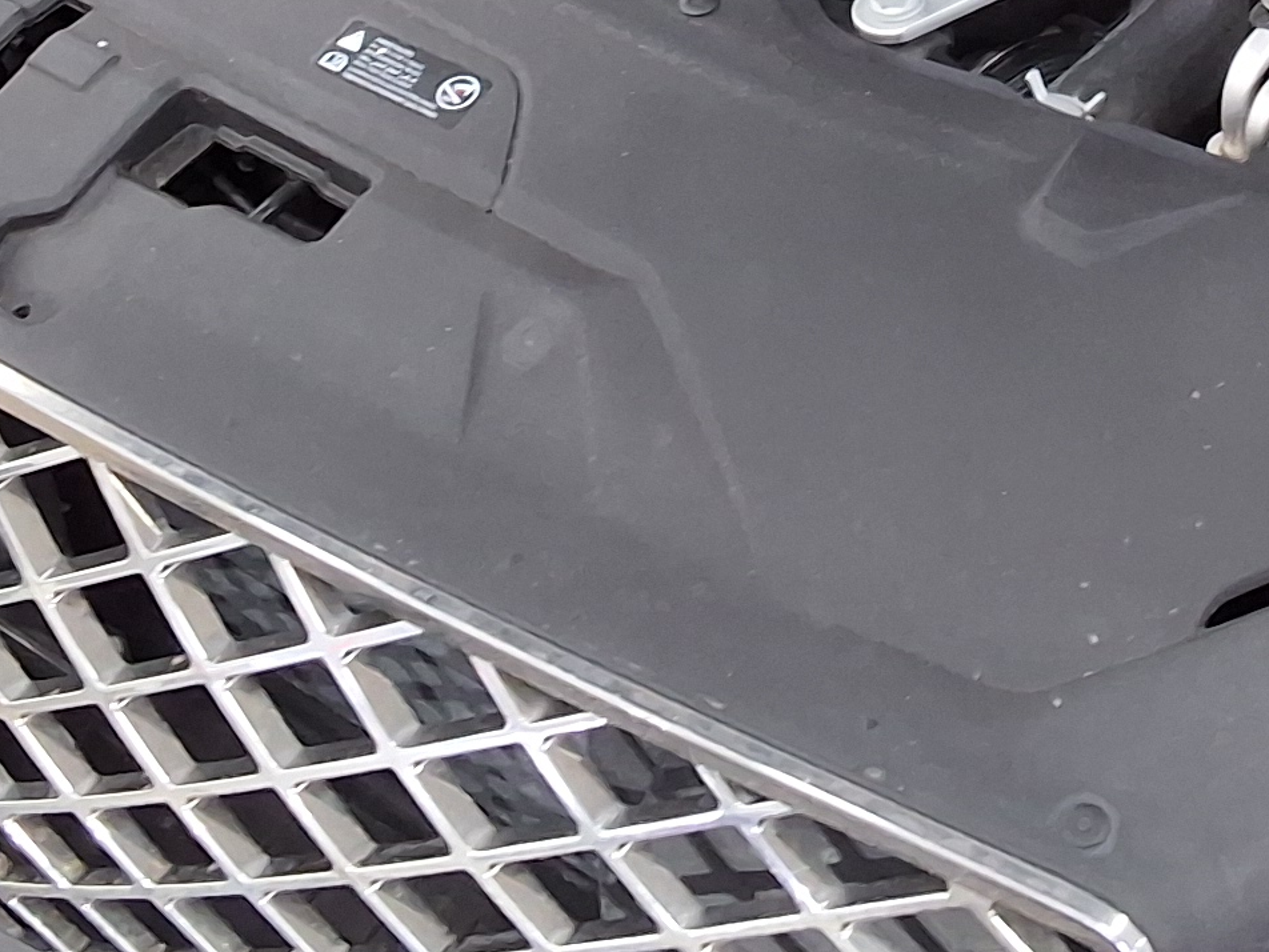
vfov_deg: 14.5
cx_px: 1081
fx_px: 3519
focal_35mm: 96
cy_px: -389
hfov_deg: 20.1
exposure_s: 1/40
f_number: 1.9
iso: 64
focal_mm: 2.91
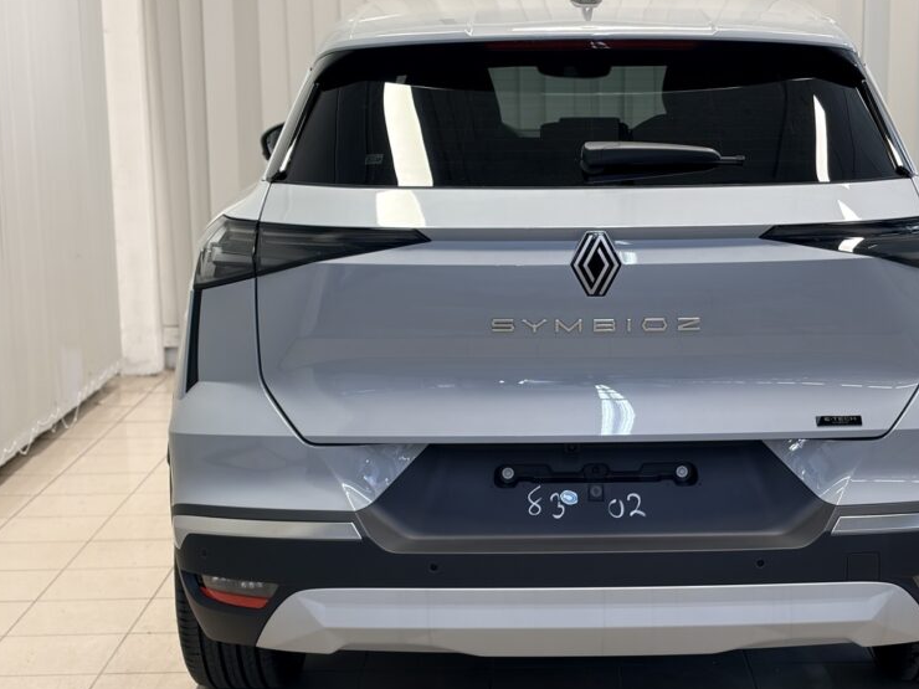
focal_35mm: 72
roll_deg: +0.8
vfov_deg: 20.4
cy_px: 369
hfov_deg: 26.9
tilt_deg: -11.1
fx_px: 1911
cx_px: 604
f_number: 1.6
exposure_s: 1/50
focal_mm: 5.96
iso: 50
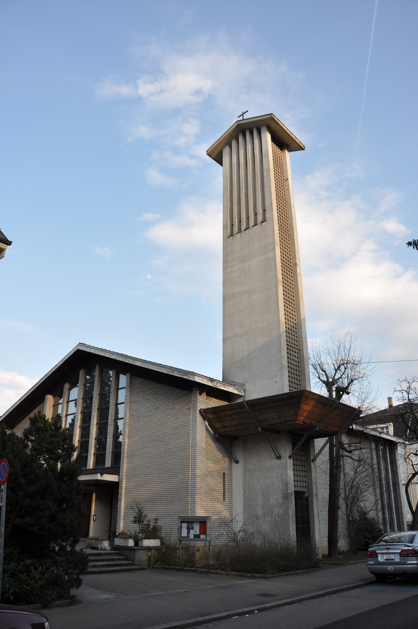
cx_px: 209
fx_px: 471
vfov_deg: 67.4
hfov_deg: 47.8
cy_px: 314
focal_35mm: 27
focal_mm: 18
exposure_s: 1/200
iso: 200
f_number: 7.1
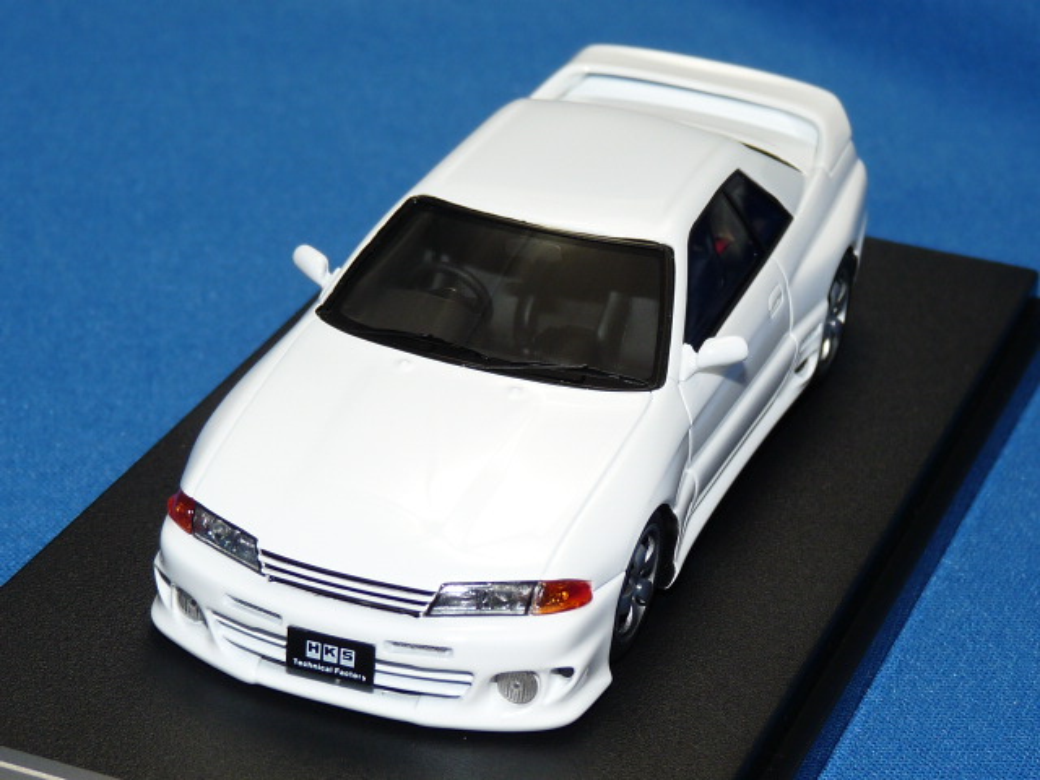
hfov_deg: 16.6
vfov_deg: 12.5
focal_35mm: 119
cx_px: 520
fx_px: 3575
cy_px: 390
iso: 100
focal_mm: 11.9
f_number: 3.4
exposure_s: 1/40
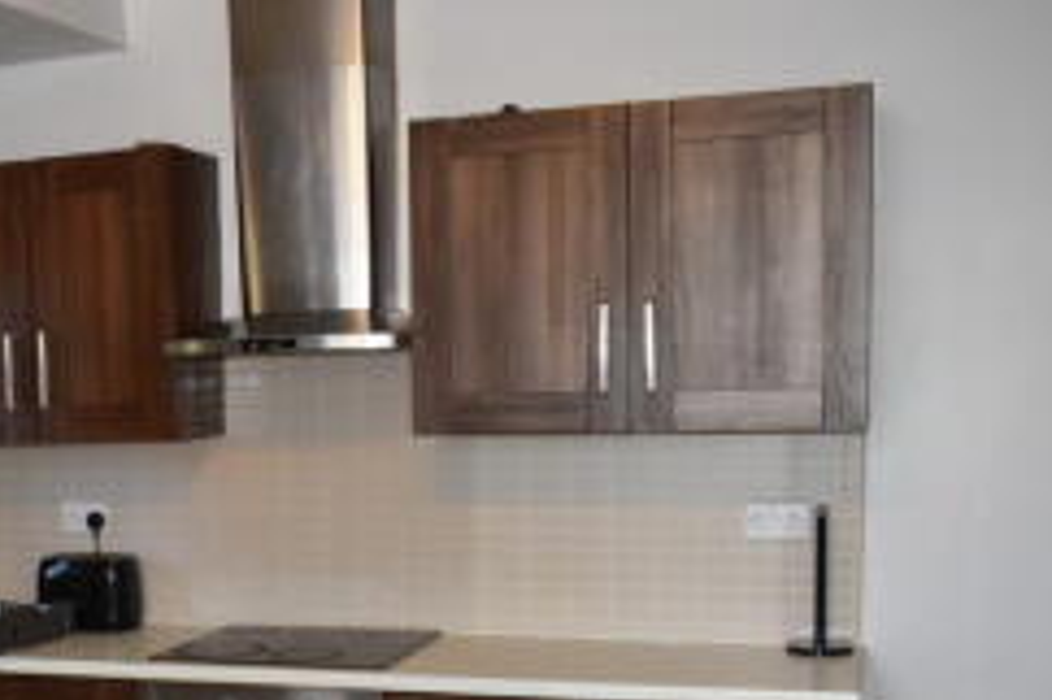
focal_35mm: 53
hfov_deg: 36.1
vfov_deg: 24.6
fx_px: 1548
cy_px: 650
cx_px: 183
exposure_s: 1/100
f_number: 5
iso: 800
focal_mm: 18
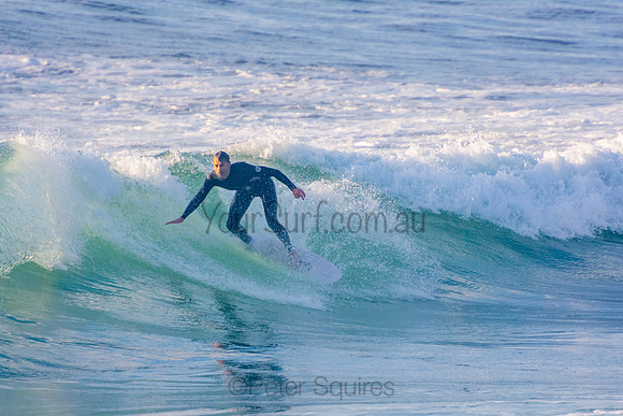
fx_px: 10755
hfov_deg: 3.3
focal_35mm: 621
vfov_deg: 2.2
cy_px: 208
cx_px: 312
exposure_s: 1/1250
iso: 400
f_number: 5.6
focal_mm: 400
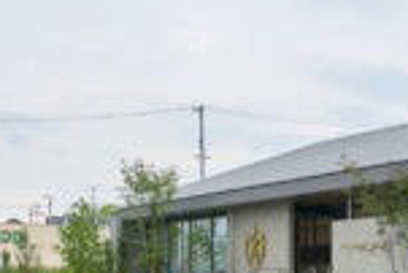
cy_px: 307
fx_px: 1010
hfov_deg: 22.8
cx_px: 254
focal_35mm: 89
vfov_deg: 15.0
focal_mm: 21
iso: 800
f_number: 7.1
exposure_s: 1/160
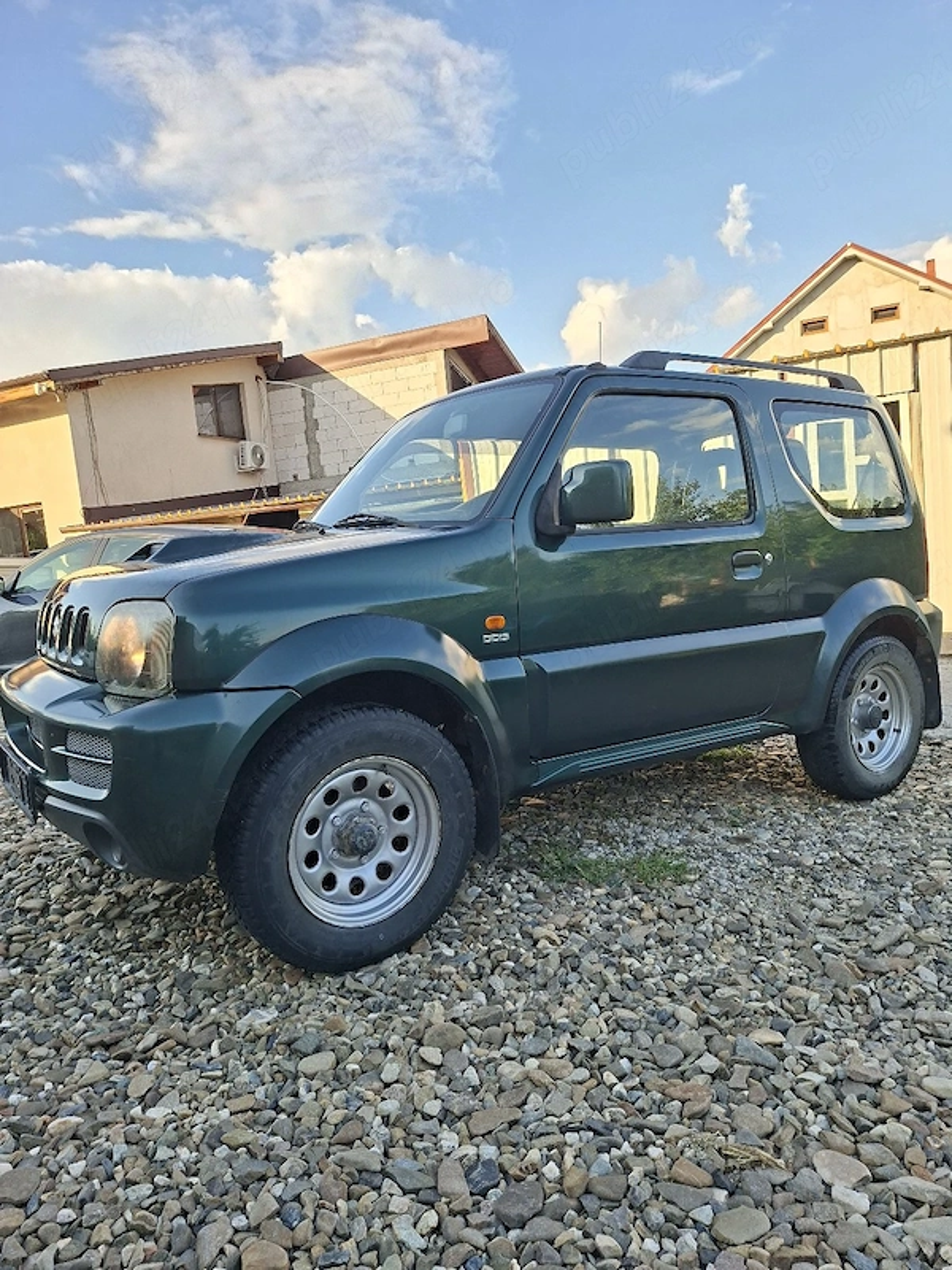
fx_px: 843
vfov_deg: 73.9
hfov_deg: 58.9
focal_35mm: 23
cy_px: 635
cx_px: 476
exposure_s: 1/455
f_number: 1.8
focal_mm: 5.54
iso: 50
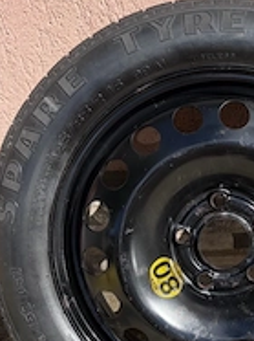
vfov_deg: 34.3
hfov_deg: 25.3
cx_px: 228
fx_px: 549
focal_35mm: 56
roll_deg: +2.2
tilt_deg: -37.0
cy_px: 207
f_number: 1.6
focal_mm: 5.96
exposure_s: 1/2538
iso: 50
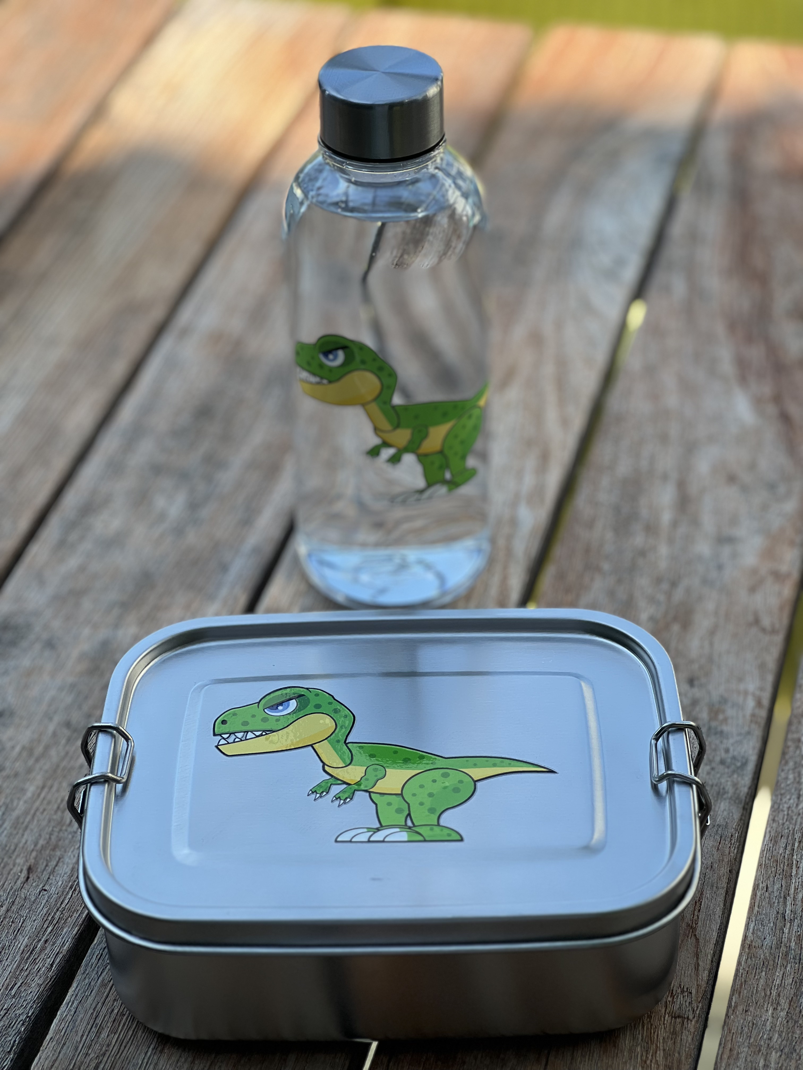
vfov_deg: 25.3
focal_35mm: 77
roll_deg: +1.8
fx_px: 2382
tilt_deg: -37.7
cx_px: 402
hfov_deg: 19.1
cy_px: 535
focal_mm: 9
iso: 20
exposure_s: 1/121
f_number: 2.8
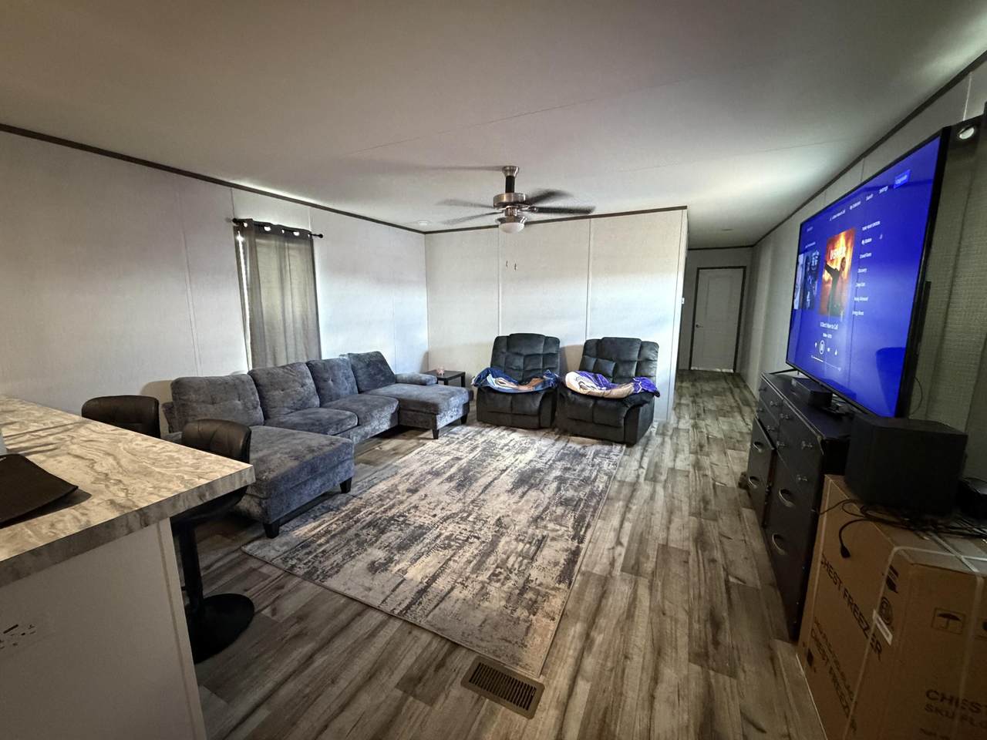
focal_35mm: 14
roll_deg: +0.4
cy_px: 370
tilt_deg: -9.9
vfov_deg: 85.7
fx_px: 399
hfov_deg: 102.1
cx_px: 494
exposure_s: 1/40
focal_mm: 2.22
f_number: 2.2
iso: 1000
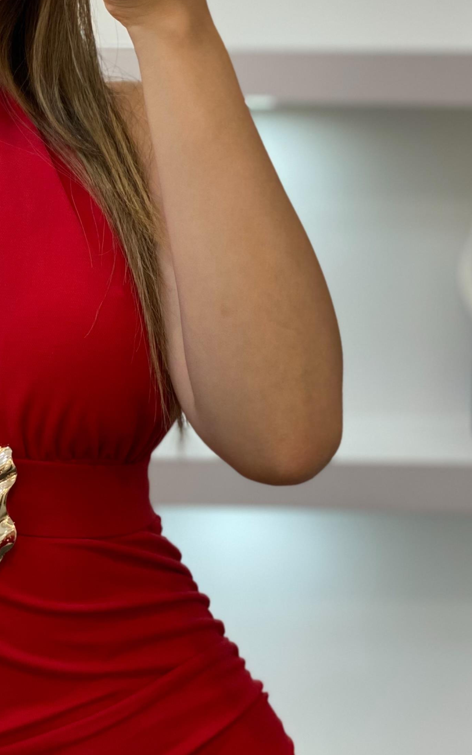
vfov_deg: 20.2
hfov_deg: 12.6
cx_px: -20
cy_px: 178
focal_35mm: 102
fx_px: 2099
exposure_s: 1/100
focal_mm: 6
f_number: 2
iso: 125
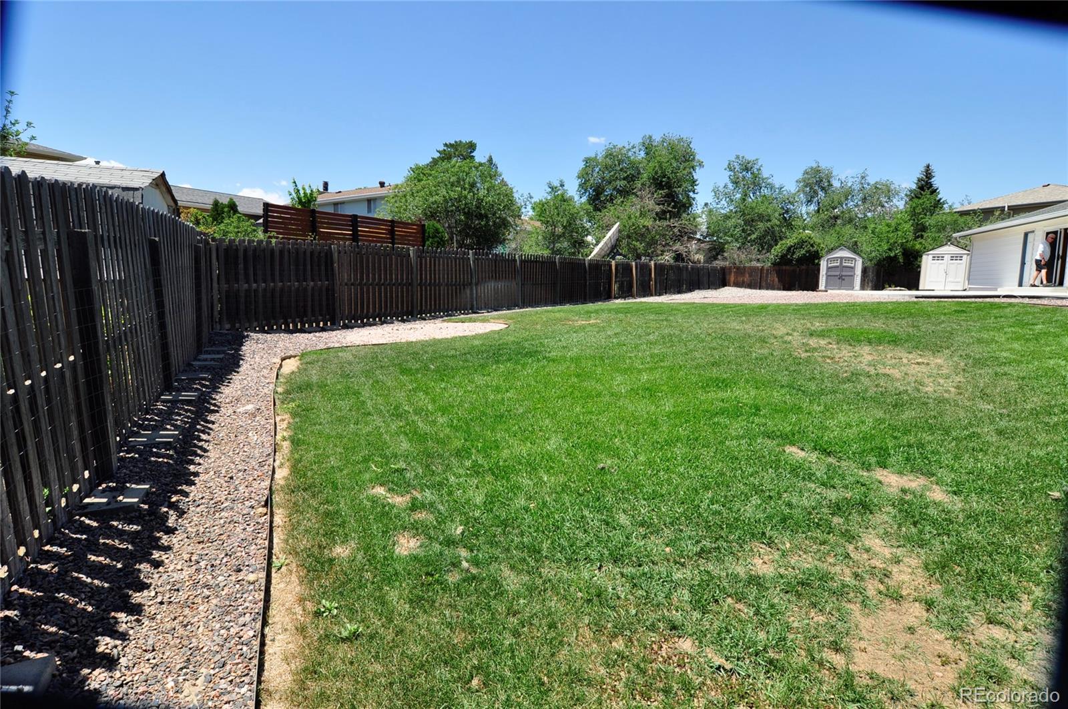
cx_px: 534
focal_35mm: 18
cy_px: 354
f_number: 8
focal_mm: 12
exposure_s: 1/250
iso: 200
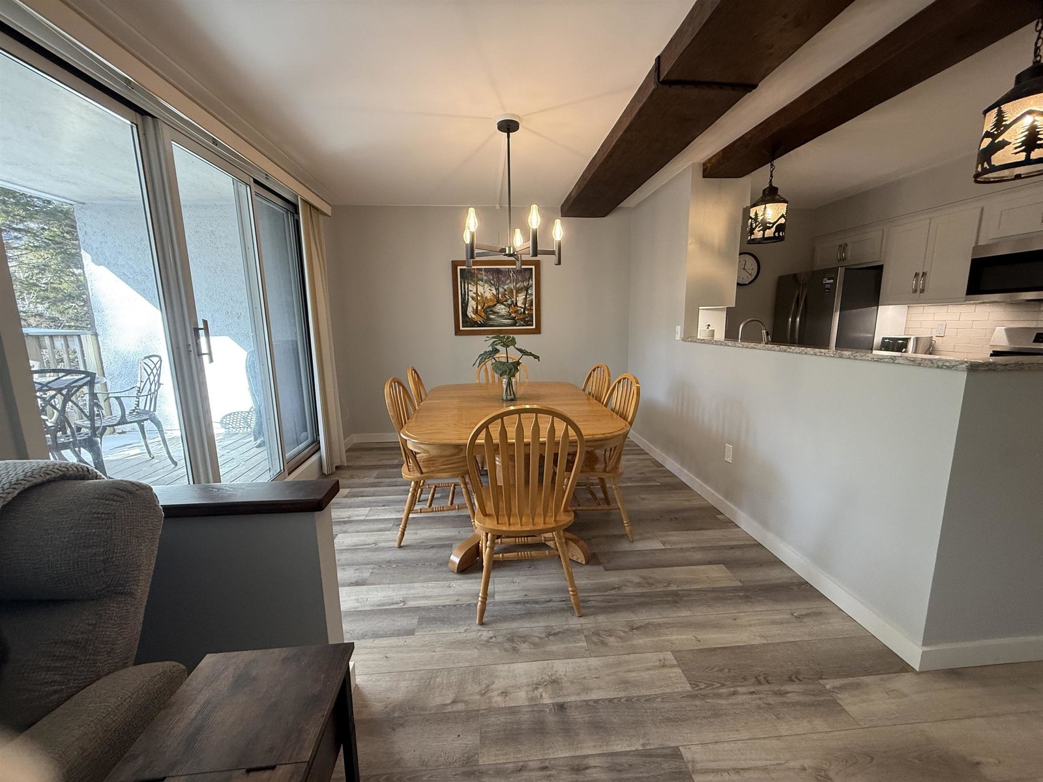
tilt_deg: -8.6
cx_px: 522
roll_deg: +0.7
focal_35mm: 14
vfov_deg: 85.7
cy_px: 391
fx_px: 422
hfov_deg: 102.1
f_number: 2.2
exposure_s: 1/120
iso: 250
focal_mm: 2.22
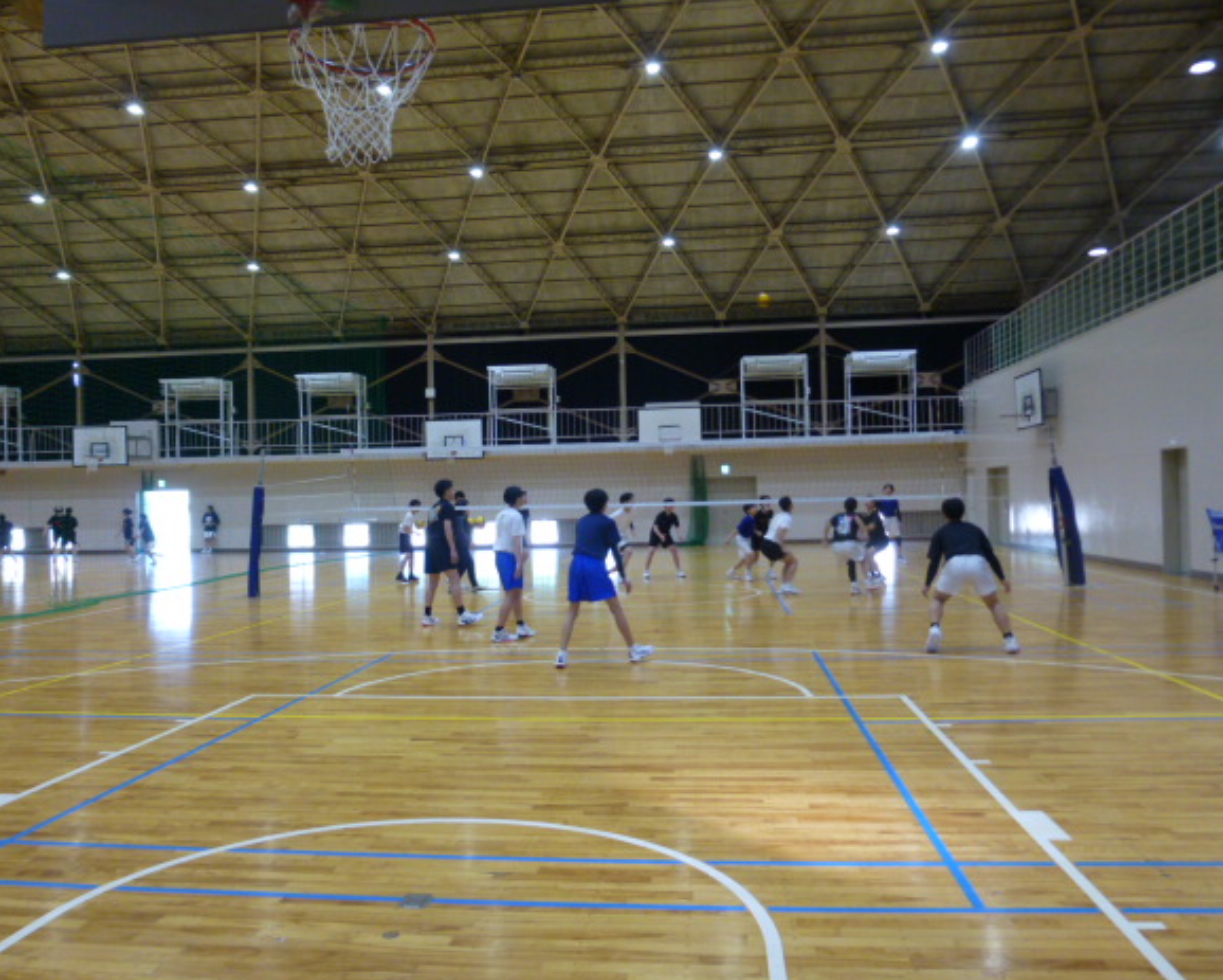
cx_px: 573
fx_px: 978
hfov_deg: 64.0
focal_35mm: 27
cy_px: 502
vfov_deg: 53.2
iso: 320
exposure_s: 1/60
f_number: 3.1
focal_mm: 4.5
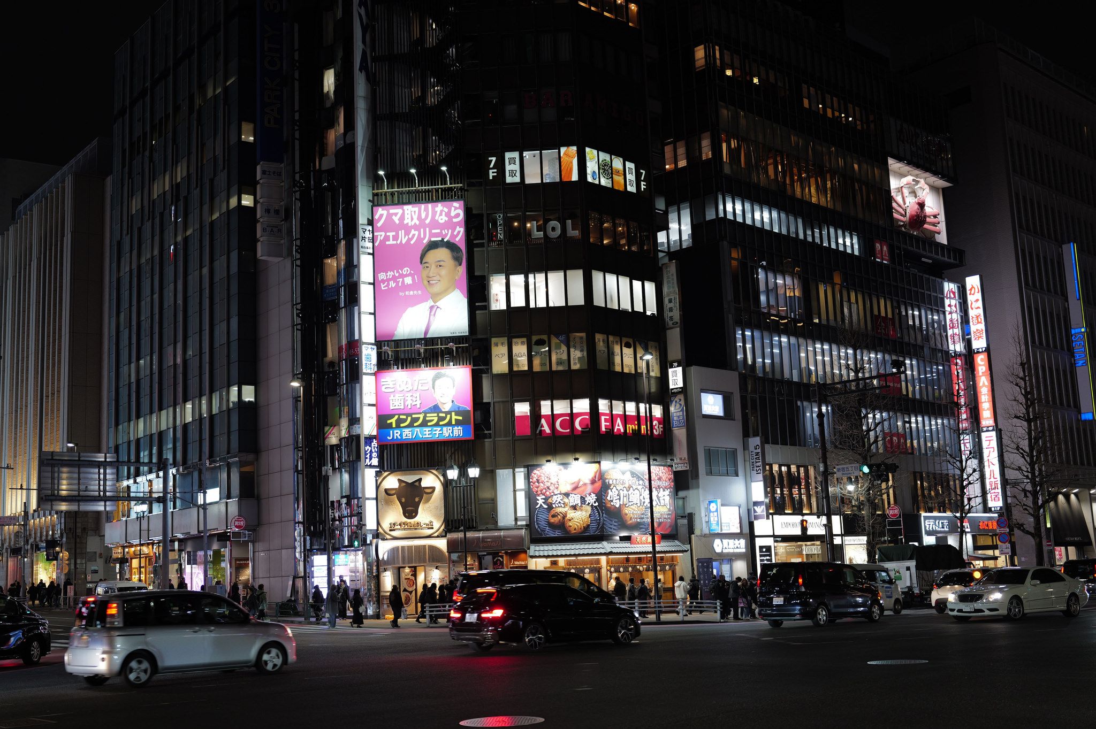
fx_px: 1308
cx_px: 548
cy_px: 364
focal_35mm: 43
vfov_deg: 31.2
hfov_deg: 45.5
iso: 400
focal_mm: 43
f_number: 2
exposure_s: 1/80
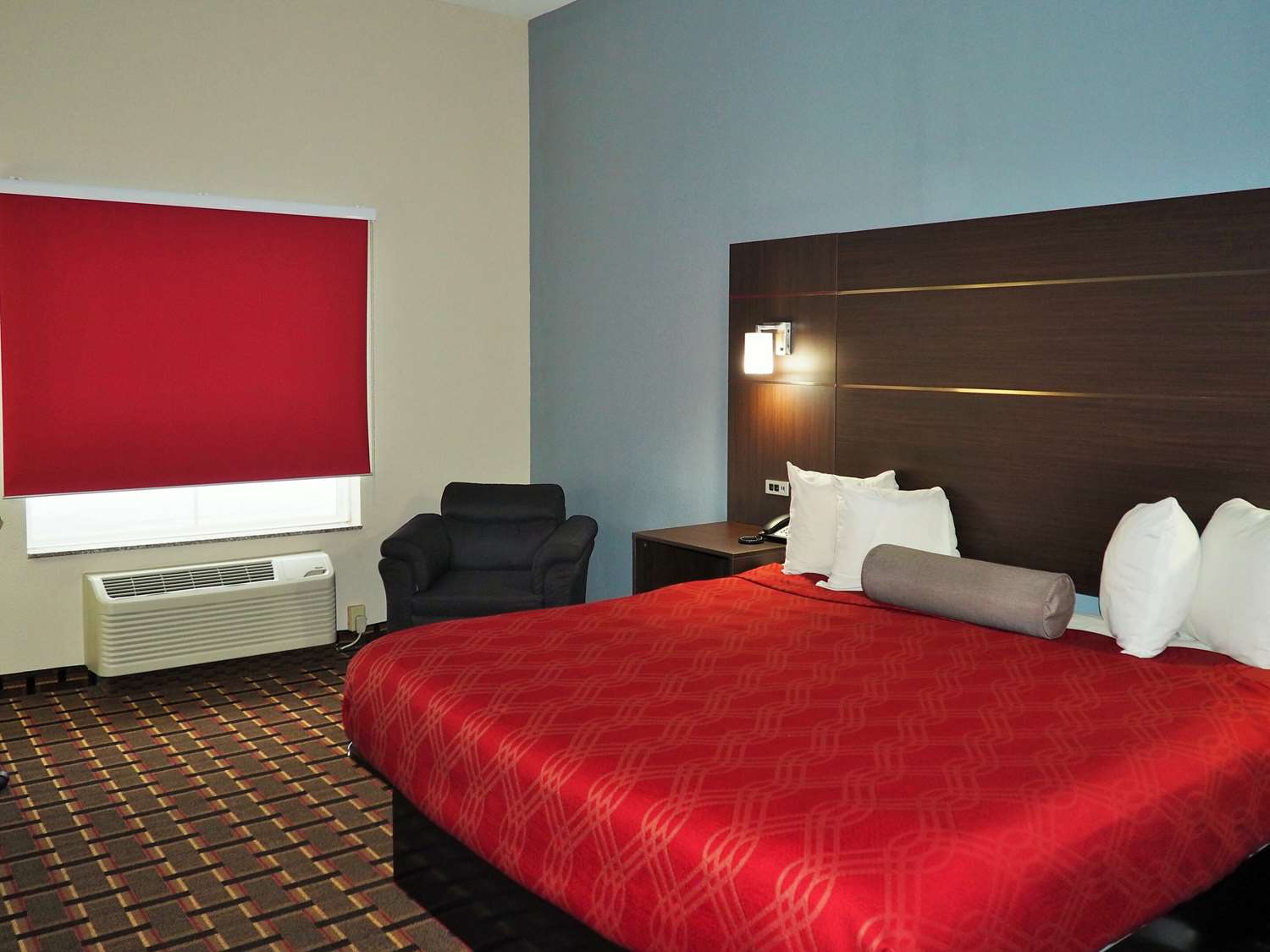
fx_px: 1027
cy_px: 476
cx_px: 635
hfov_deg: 63.4
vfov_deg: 49.7
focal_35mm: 28
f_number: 3.5
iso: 800
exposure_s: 1/60
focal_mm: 14
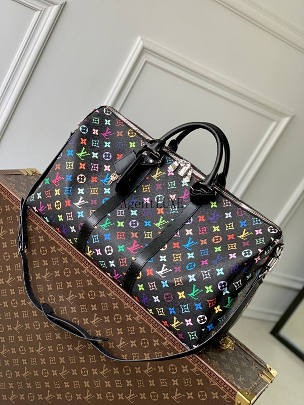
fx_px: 609
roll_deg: -30.8
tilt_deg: -17.8
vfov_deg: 36.8
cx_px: 152
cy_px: 202
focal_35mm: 52
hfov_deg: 28.0
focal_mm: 6
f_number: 2.4
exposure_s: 1/122
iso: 32
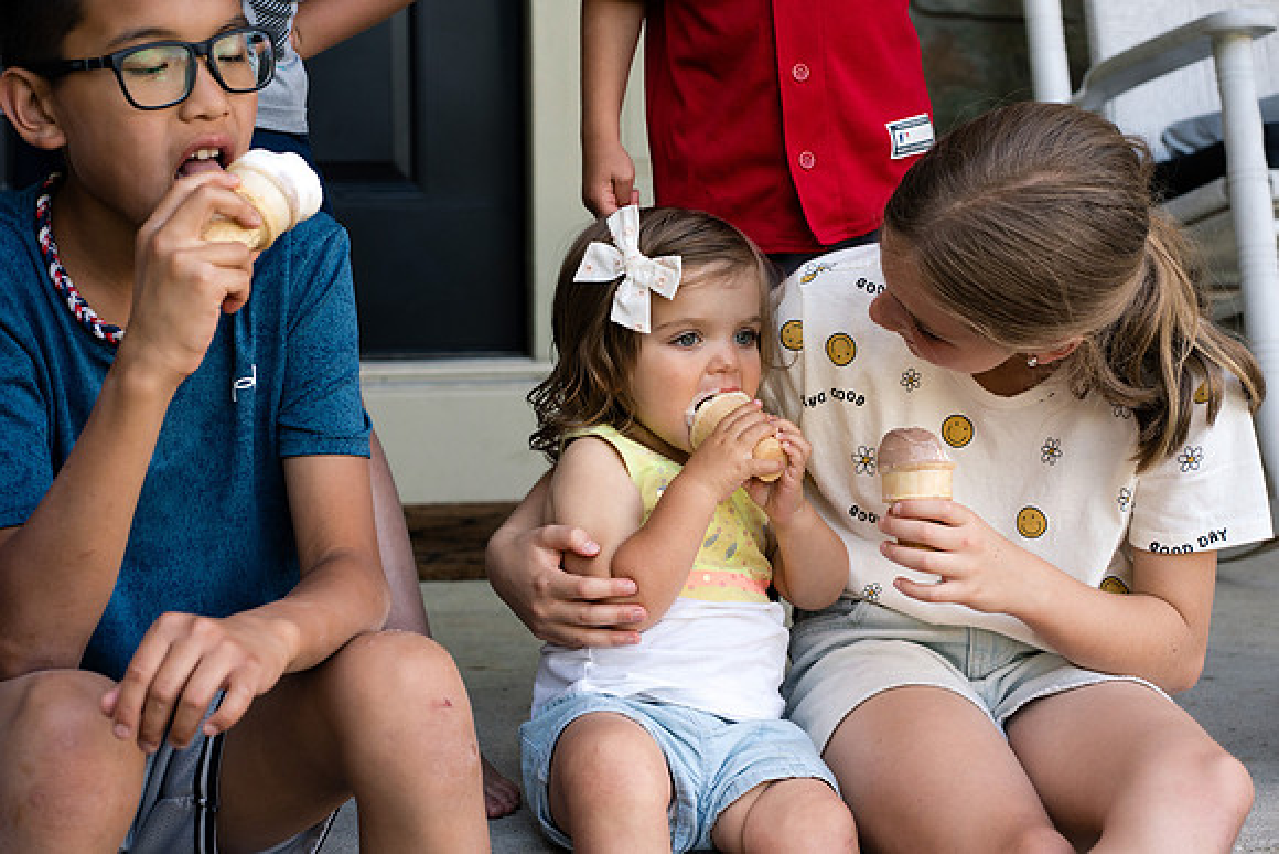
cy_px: 427
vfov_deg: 16.1
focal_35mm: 85
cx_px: 640
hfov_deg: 23.9
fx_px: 3020
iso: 640
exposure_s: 1/250
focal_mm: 85
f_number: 6.3
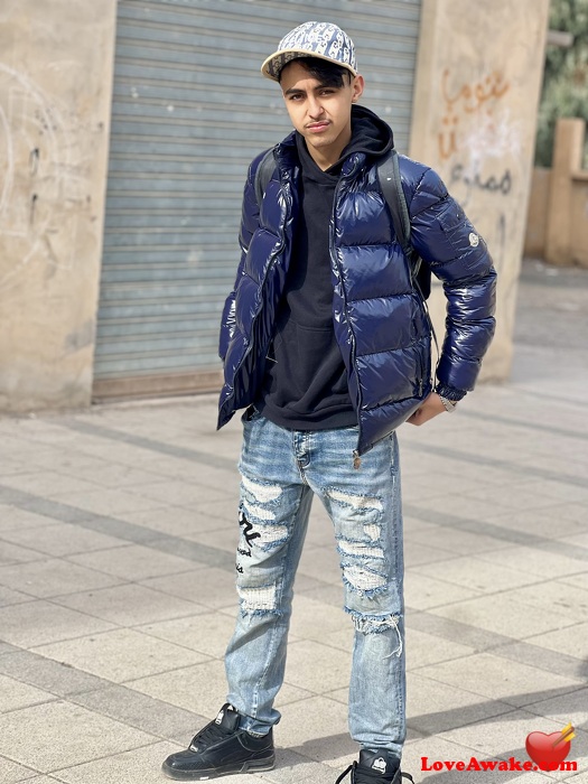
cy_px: 392
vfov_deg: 25.3
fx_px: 1744
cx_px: 294
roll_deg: -4.1
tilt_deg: -7.3
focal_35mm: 77
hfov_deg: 19.1
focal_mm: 9
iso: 25
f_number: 2.8
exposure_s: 1/267
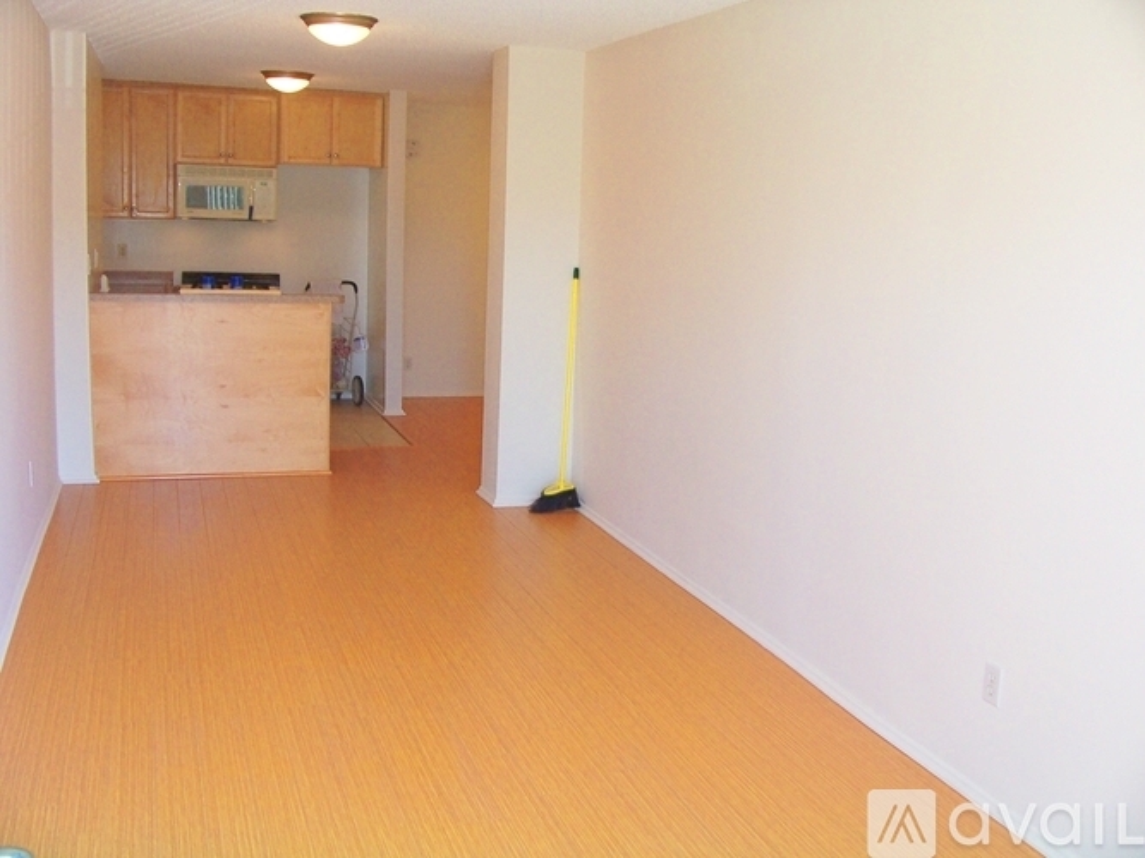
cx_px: 572
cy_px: 429
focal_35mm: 35
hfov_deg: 52.6
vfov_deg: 40.7
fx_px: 1157
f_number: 2.8
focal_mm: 6
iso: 80
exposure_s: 1/60
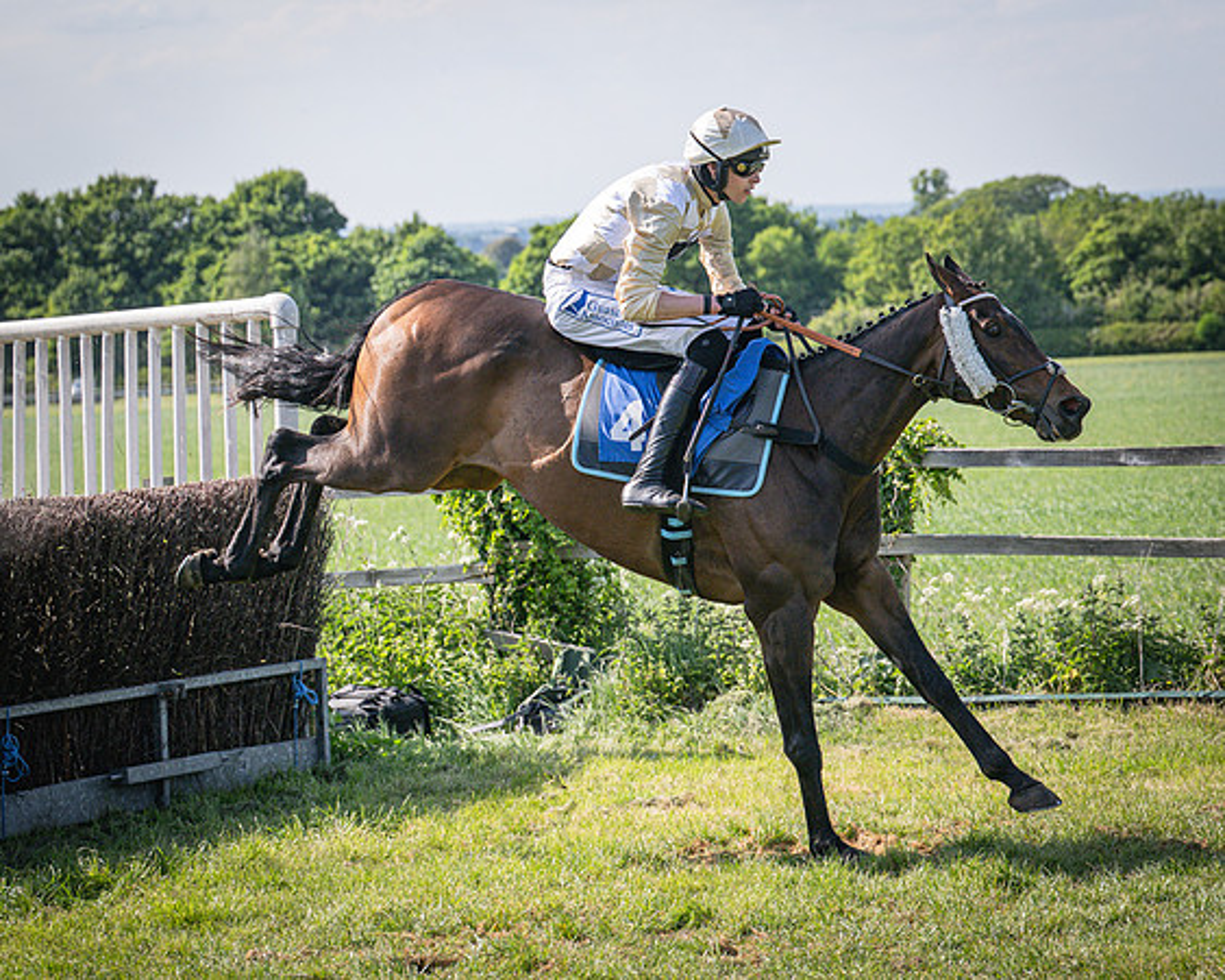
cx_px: 756
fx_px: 4285
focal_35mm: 118
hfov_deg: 16.3
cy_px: 472
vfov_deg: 13.0
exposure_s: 1/3200
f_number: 4
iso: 400
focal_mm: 70
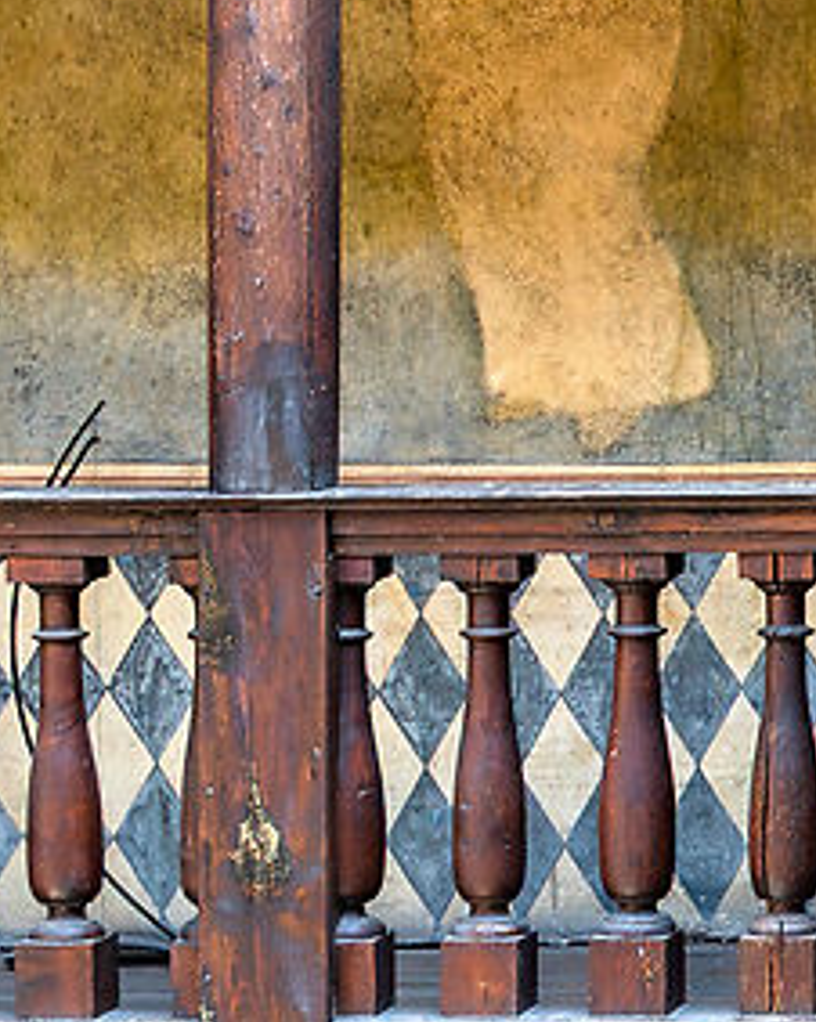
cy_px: 262
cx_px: 2643
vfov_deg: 8.7
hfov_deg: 6.2
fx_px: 6739
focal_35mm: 223
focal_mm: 28
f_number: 8
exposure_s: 1/60
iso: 400
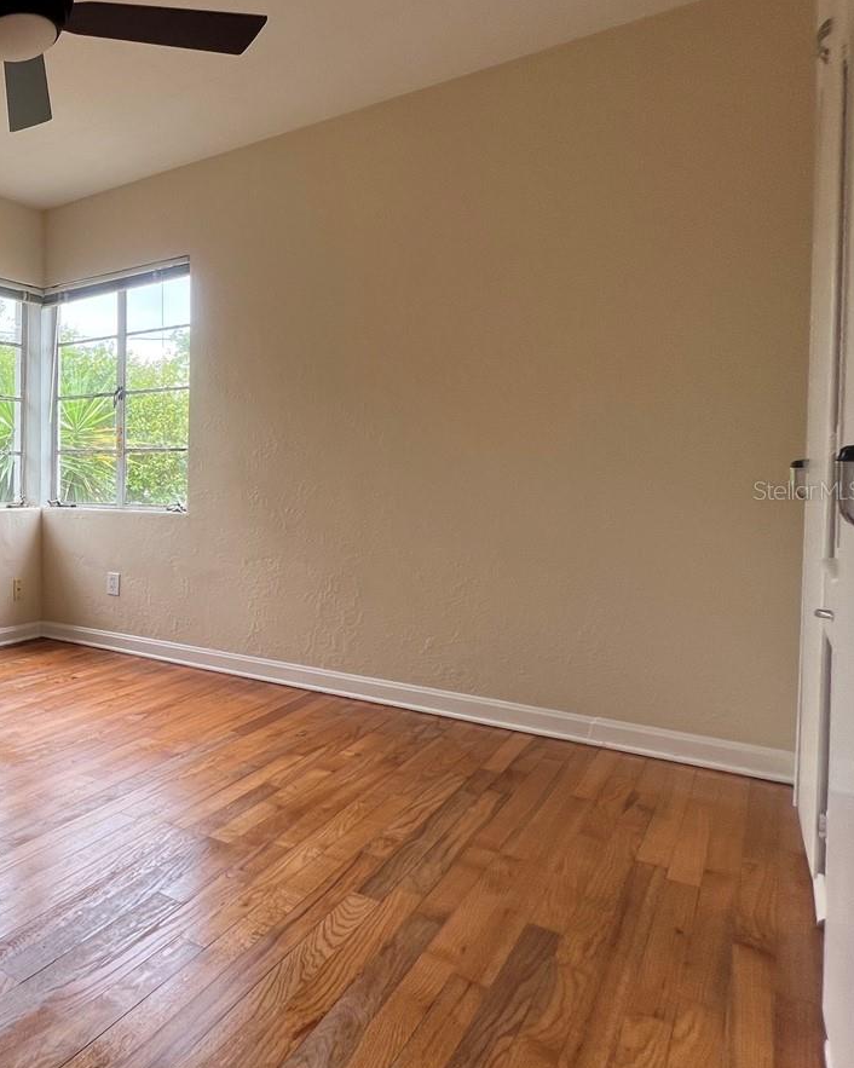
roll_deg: +0.1
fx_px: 727
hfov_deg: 44.8
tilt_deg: -2.1
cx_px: -100
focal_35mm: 23
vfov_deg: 72.5
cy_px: 490
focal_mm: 1.57
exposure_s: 1/160
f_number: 1.8
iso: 32
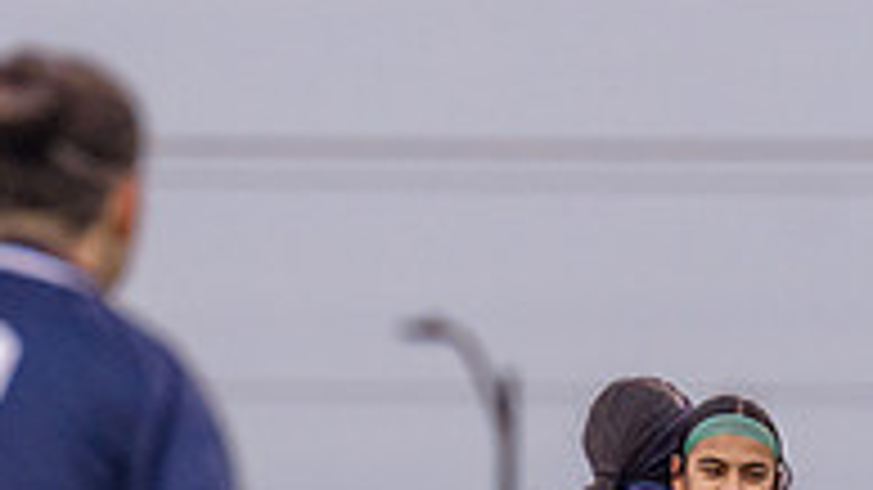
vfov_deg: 1.0
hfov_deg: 1.7
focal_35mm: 1272
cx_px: 768
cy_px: 1045
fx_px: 29437
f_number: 4.5
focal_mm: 280
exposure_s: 1/1250
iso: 800
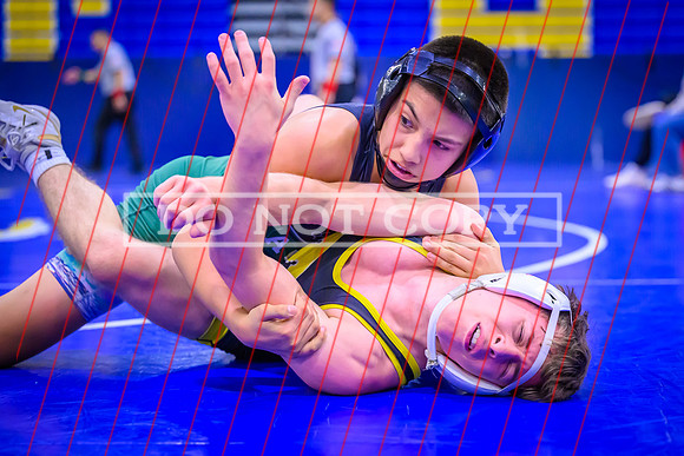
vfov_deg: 15.9
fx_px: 1636
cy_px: 274
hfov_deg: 23.6
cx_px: 398
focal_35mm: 86
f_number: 2.8
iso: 6400
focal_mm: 70
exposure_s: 1/640
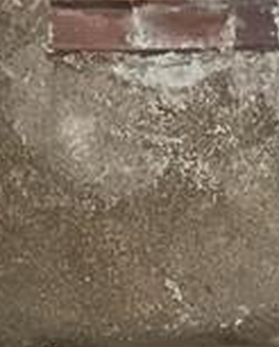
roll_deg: -0.6
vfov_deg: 14.6
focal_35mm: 127
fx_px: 1307
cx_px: 184
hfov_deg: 12.2
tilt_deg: -22.5
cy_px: 413
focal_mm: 5.7
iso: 2500
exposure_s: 1/9
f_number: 1.5
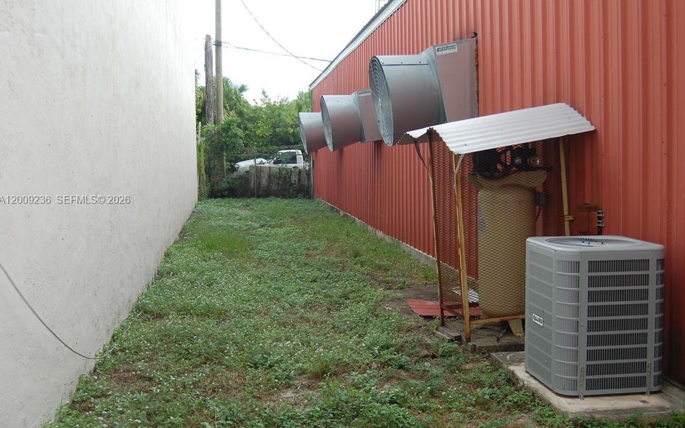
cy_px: 200
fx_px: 747
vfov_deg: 32.0
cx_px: 341
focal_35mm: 40
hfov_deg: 49.3
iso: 200
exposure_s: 1/125
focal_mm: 26
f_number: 5.6
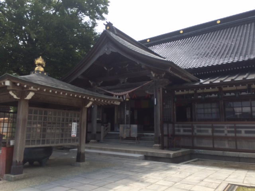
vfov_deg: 48.2
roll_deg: -0.5
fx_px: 214
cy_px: 96
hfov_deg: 61.7
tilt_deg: +6.4
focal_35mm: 29
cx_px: 128
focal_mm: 4.15
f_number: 2.2
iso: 32
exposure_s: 1/1282
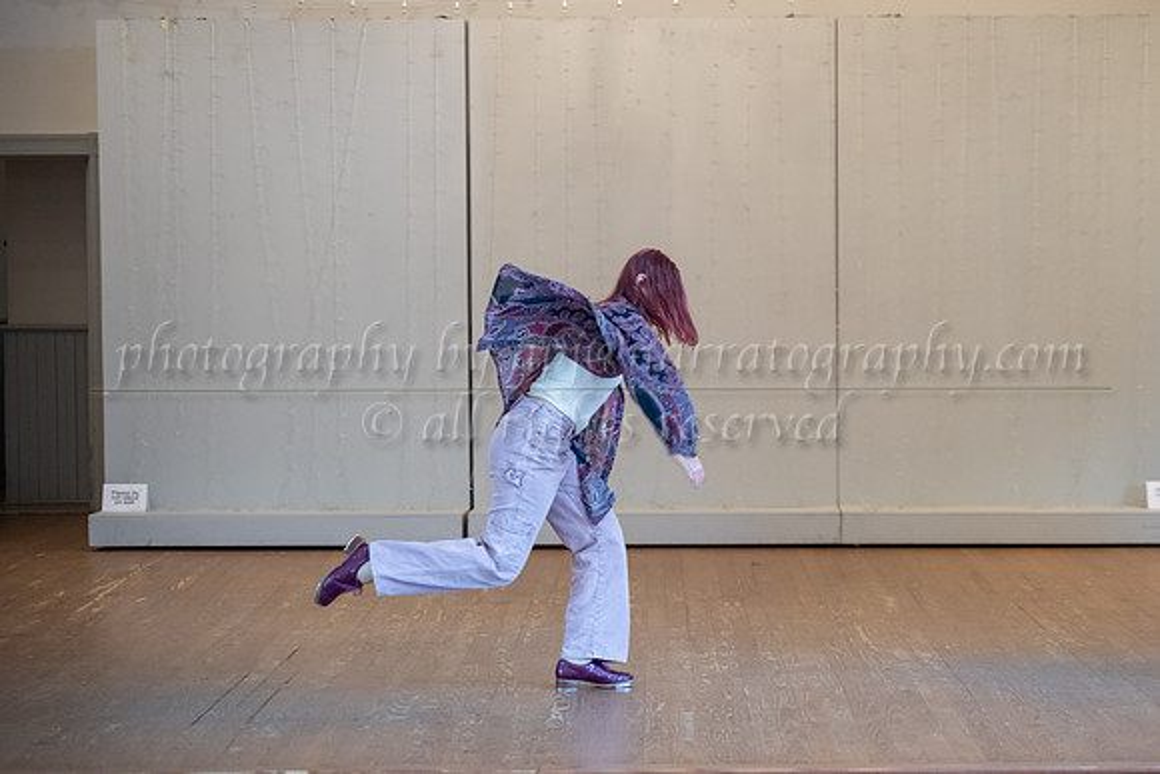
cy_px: 393
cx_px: 708
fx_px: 2977
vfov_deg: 14.8
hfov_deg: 22.0
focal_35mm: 92
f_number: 2.8
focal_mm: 75
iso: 1600
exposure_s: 1/200
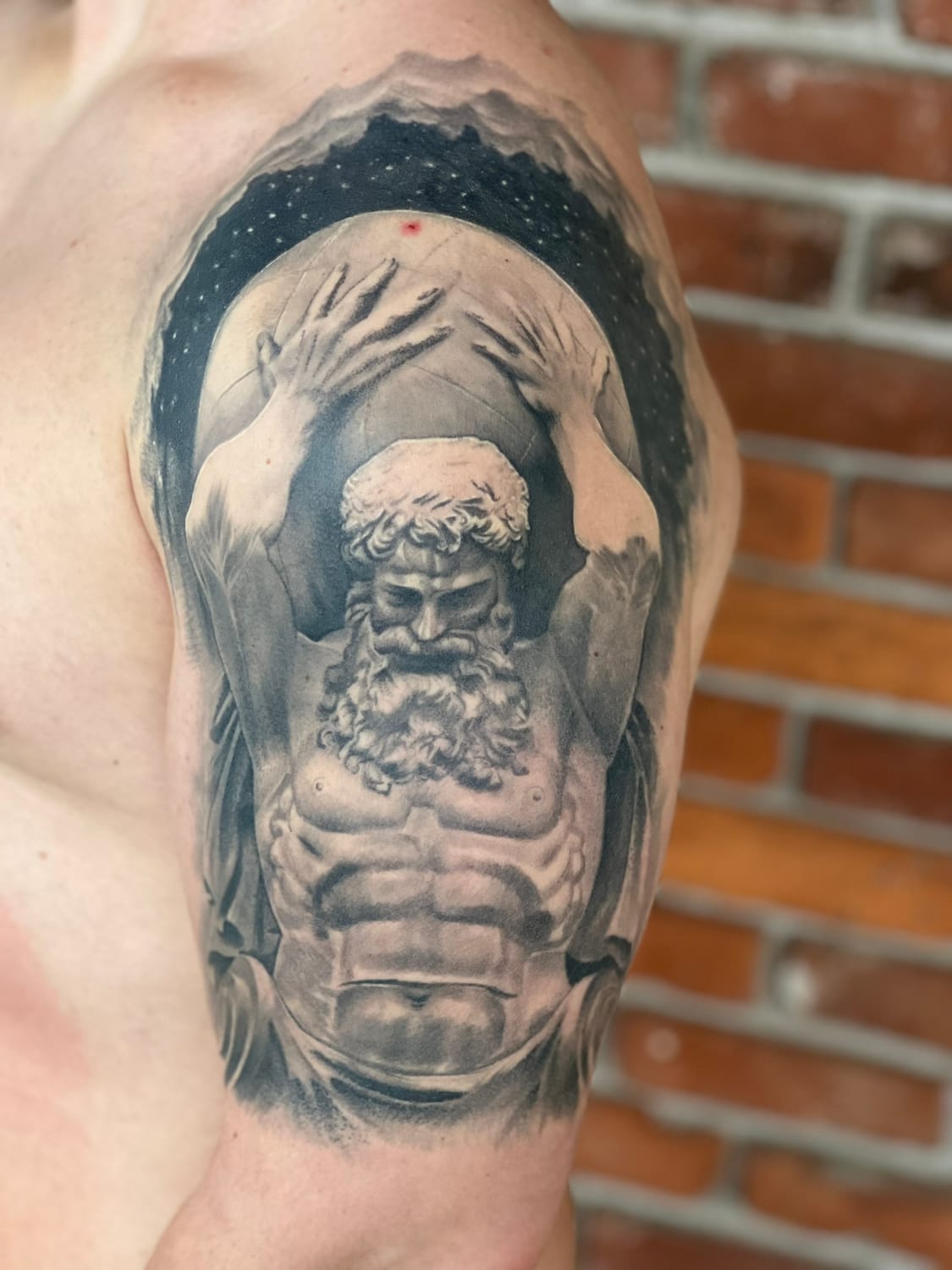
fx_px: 2824
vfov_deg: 25.3
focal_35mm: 77
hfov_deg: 19.1
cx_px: 476
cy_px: 635
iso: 200
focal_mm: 9
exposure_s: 1/121
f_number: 2.8
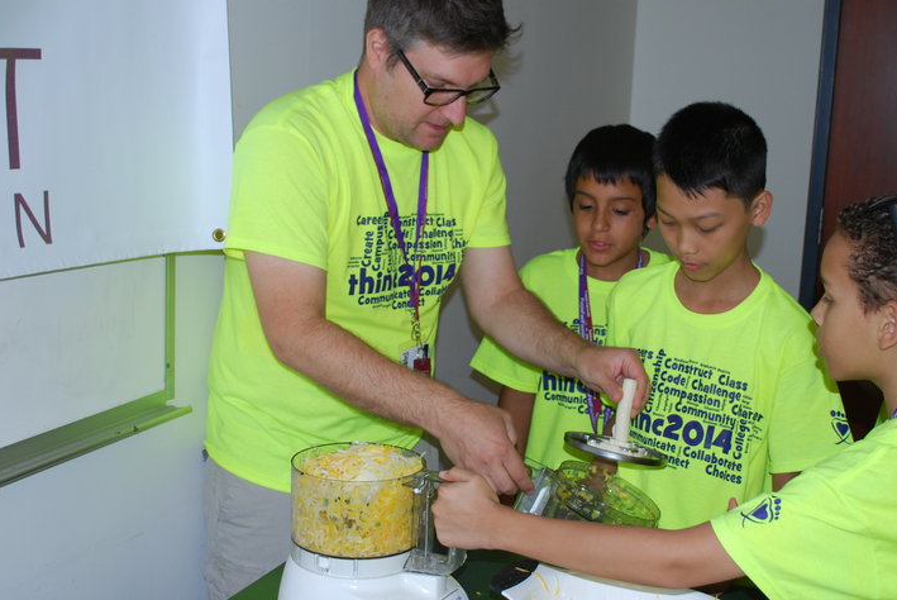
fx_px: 1297
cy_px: 284
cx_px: 481
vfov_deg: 26.0
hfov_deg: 38.1
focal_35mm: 52
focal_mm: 24
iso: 200
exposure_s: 1/60
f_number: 4.2
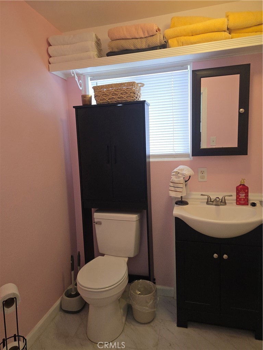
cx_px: 132
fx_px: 233
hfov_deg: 58.9
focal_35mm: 23
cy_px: 175
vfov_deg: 73.9
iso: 125
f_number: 1.7
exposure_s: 1/120
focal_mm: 6.3
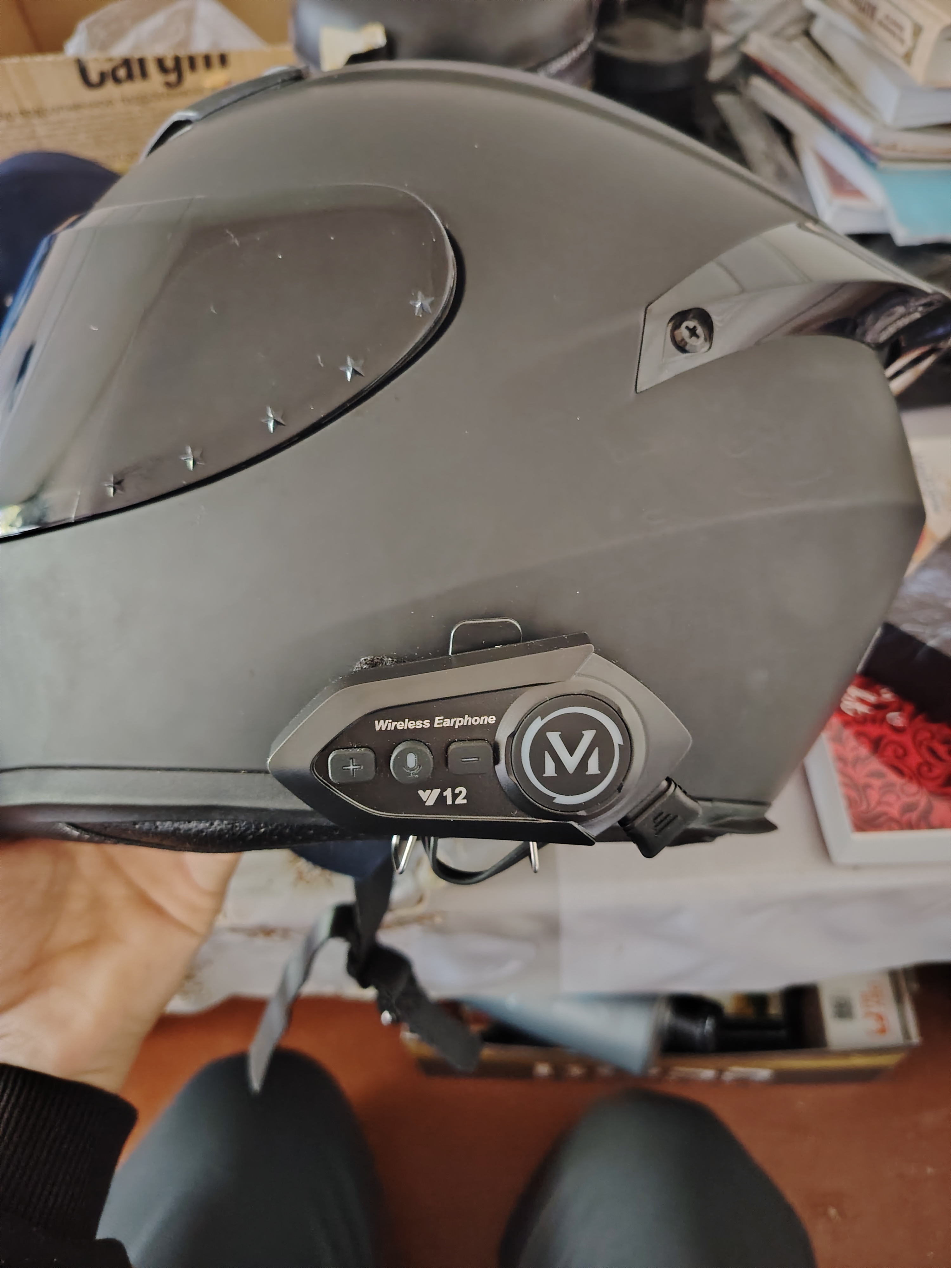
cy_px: 634
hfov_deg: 56.8
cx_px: 476
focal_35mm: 24
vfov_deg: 71.6
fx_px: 879
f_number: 1.75
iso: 10368
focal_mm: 5.25
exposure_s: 1/16.7
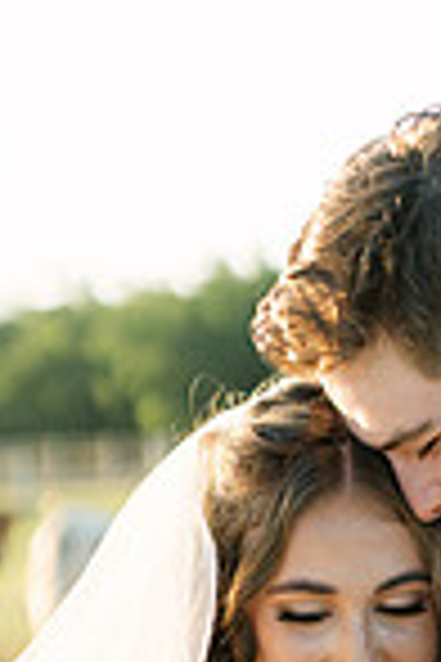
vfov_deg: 12.7
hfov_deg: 8.9
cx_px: 382
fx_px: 2811
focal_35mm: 153
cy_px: 1000
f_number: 2.2
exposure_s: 1/4000
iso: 640
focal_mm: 50
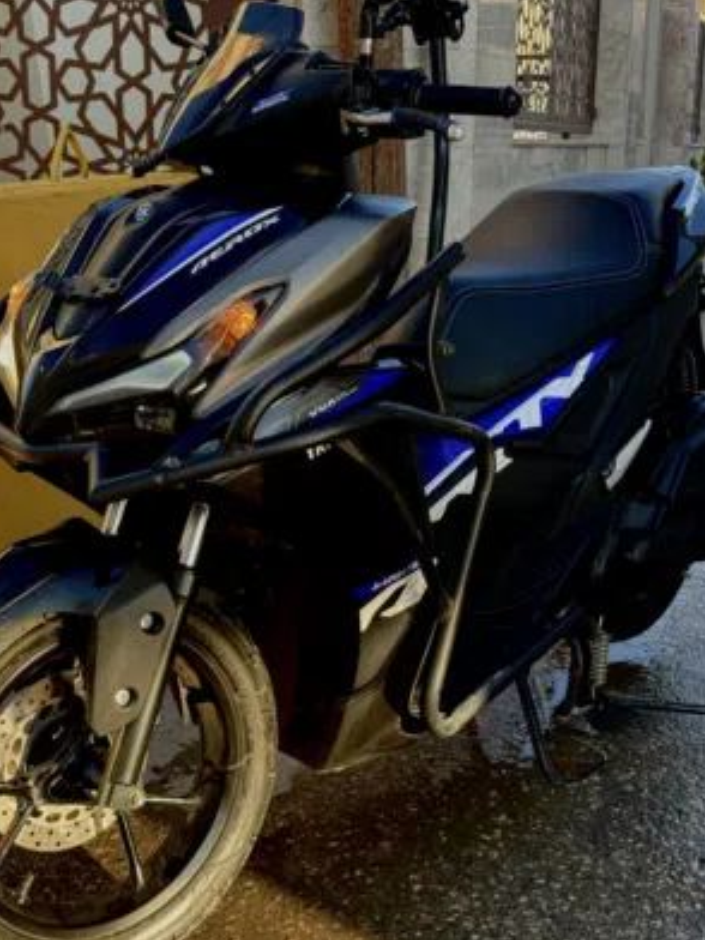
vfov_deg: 38.9
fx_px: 1331
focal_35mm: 49
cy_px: 472
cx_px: 355
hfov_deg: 29.7
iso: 64
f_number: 1.78
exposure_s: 1/228
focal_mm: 6.76
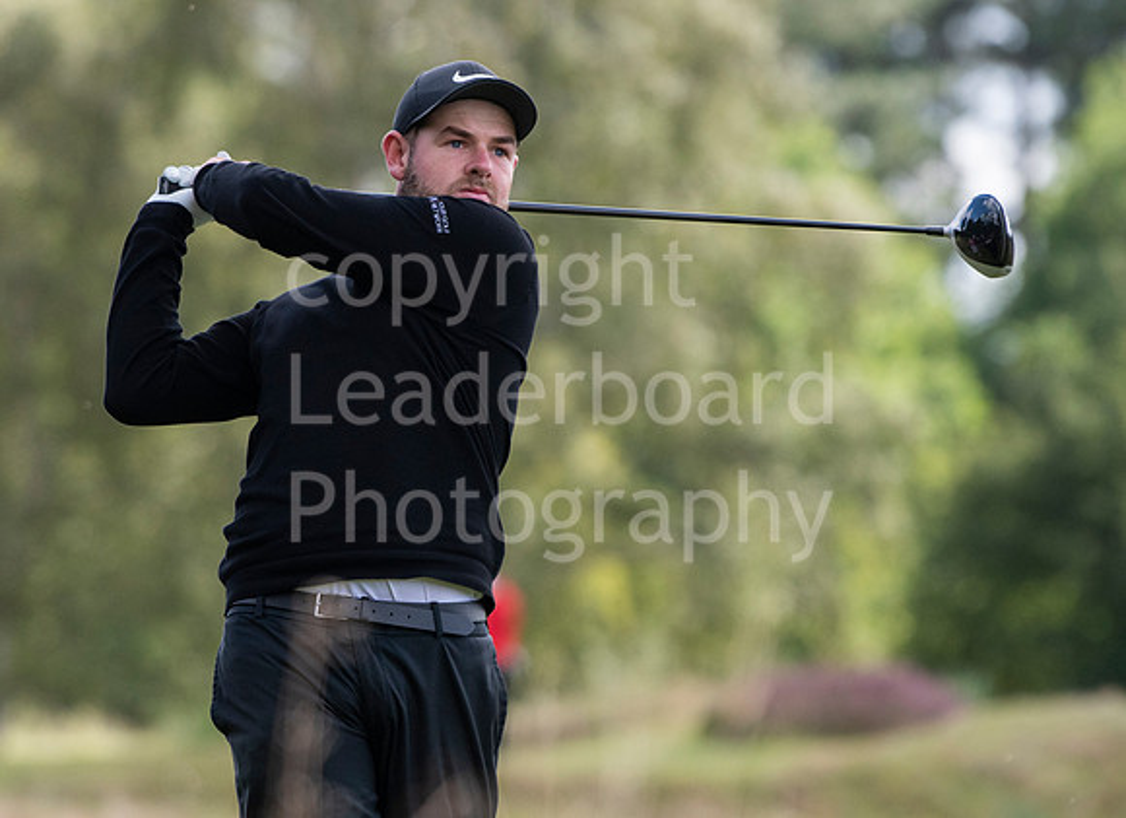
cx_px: 505
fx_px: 17744
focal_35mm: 552
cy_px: 375
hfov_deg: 3.6
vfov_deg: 2.6
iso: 800
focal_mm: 320
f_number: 5.6
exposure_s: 1/1600
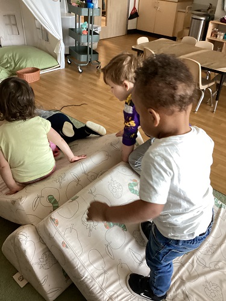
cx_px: 113
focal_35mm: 31
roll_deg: -3.0
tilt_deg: -35.2
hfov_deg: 45.4
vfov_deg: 58.4
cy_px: 150
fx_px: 270
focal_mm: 3.3
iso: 250
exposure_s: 1/60
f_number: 2.4
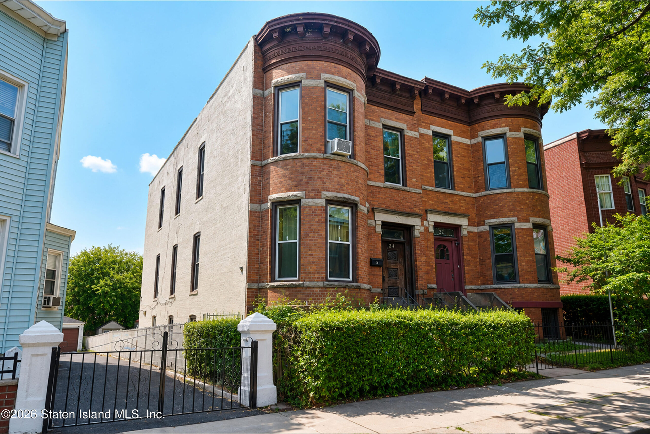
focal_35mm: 26
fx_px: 460
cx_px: 325
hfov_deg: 70.4
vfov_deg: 50.4
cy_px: 217
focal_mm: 25.5
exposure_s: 1/125
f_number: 5.6
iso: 100
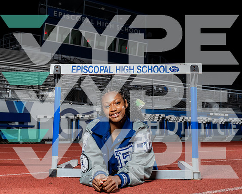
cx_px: 119
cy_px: 90
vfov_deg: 37.0
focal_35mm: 40
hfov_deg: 45.4
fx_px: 289
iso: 1250
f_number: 5.6
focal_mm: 31
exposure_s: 1/250
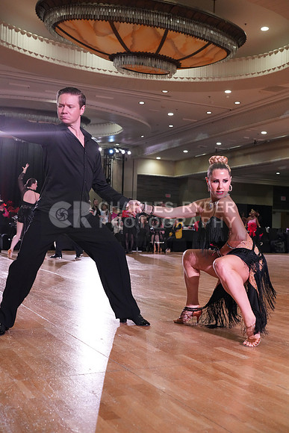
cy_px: 216
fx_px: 481
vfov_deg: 48.4
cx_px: 144
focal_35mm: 40
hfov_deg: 33.4
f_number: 5.6
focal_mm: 40
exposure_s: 1/320
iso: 5000
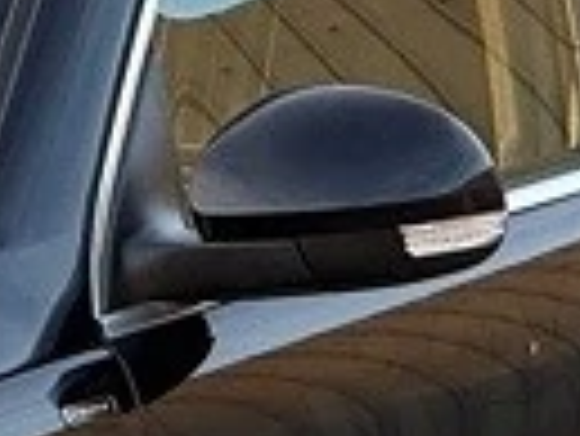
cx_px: -427
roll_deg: -0.5
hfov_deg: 2.1
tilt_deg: -3.6
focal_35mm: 927
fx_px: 15547
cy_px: 458
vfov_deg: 1.6
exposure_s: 1/99
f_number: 2.8
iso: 80
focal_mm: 15.66
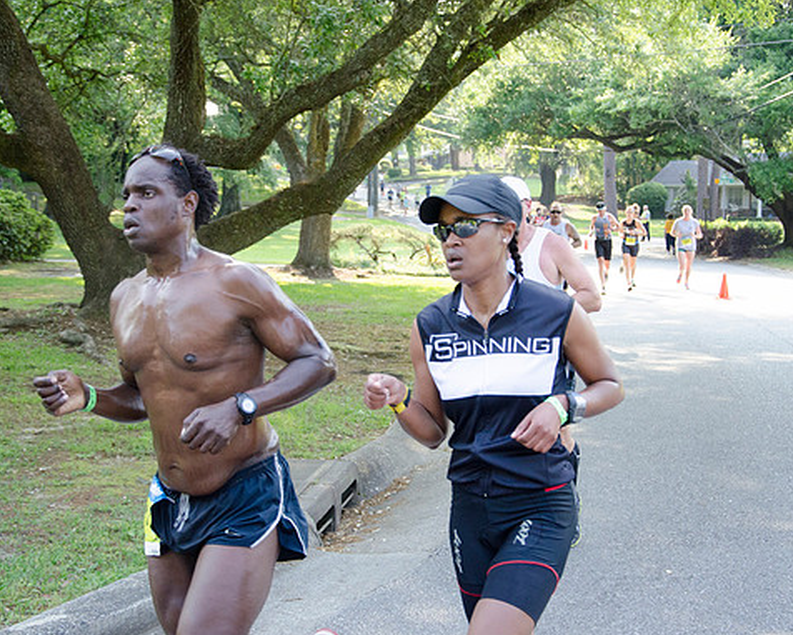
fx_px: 1526
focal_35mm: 65
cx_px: 426
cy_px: 318
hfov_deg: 29.1
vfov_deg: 23.5
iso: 800
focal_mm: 38
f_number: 5
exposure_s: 1/640
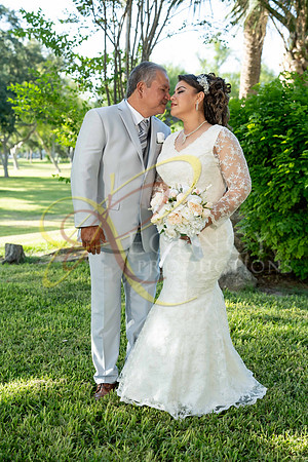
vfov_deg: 39.6
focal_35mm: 50
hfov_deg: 27.0
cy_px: 231
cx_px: 154
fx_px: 642
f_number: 4
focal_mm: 50
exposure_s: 1/500
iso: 500
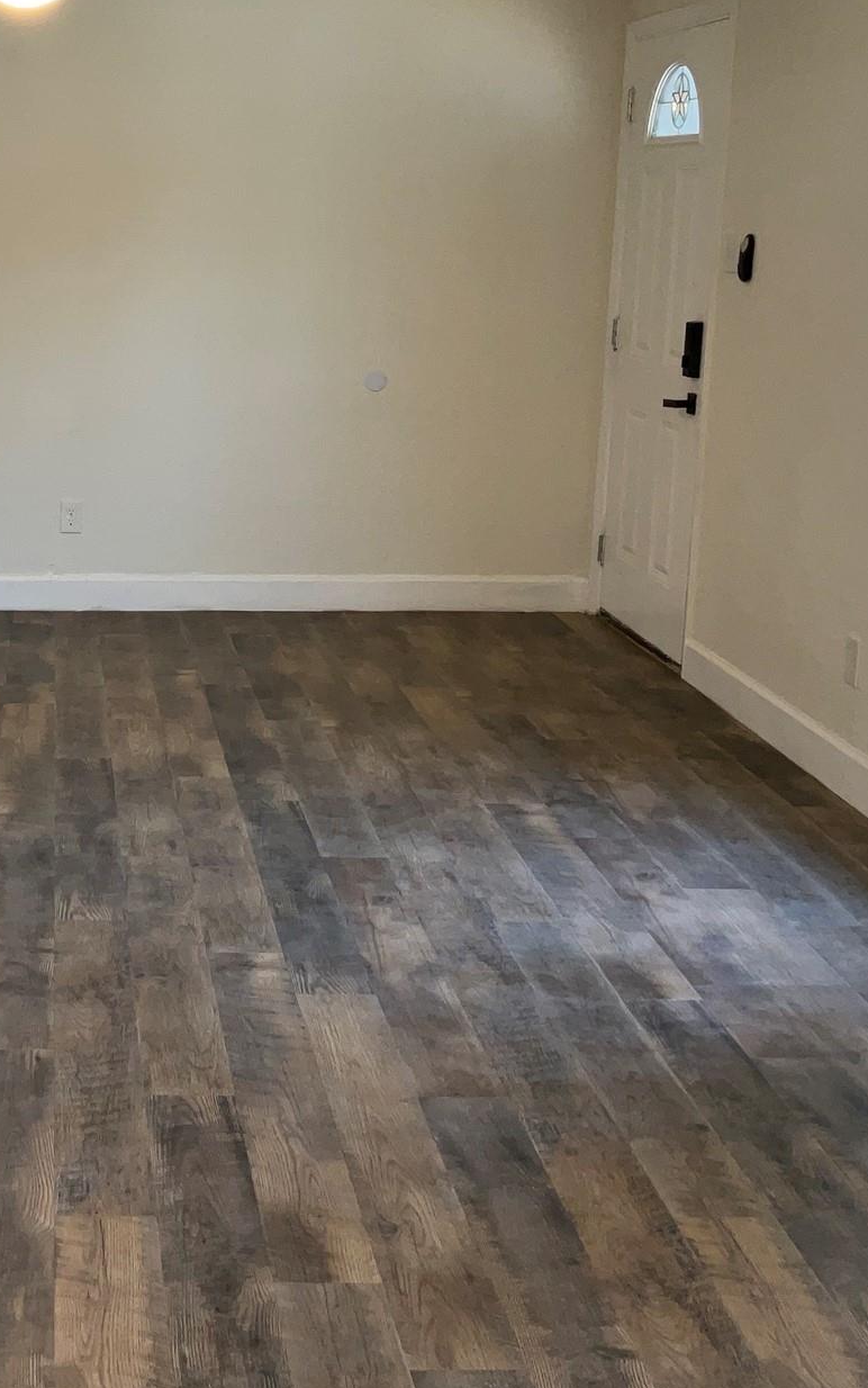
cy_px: 620
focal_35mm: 51
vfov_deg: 39.5
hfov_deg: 24.5
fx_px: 1929
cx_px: 57
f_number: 1.8
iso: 20
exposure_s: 1/60
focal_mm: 3
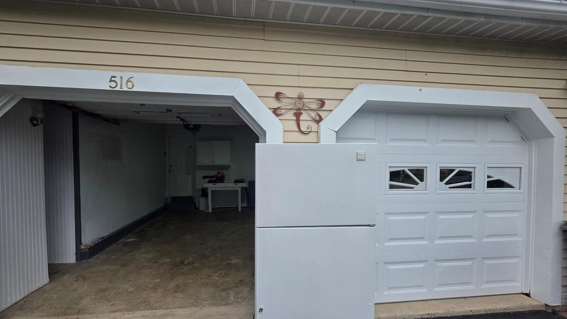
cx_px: 270
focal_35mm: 15
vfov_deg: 70.4
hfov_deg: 102.9
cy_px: 175
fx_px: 226
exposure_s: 1/359
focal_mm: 2.2
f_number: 1.9
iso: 64
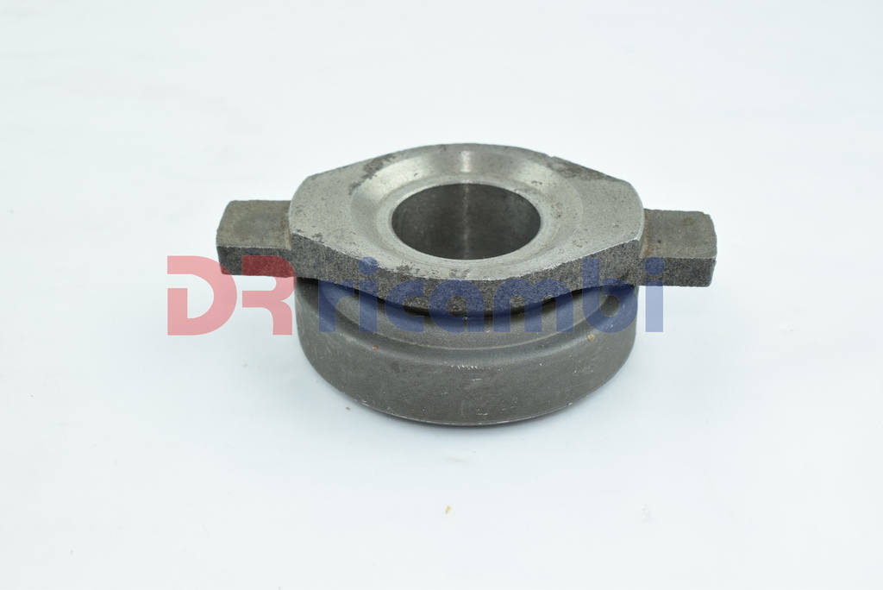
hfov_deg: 33.4
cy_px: 295
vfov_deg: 22.7
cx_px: 442
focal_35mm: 60
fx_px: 1472
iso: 640
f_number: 13
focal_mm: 40
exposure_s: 1/125
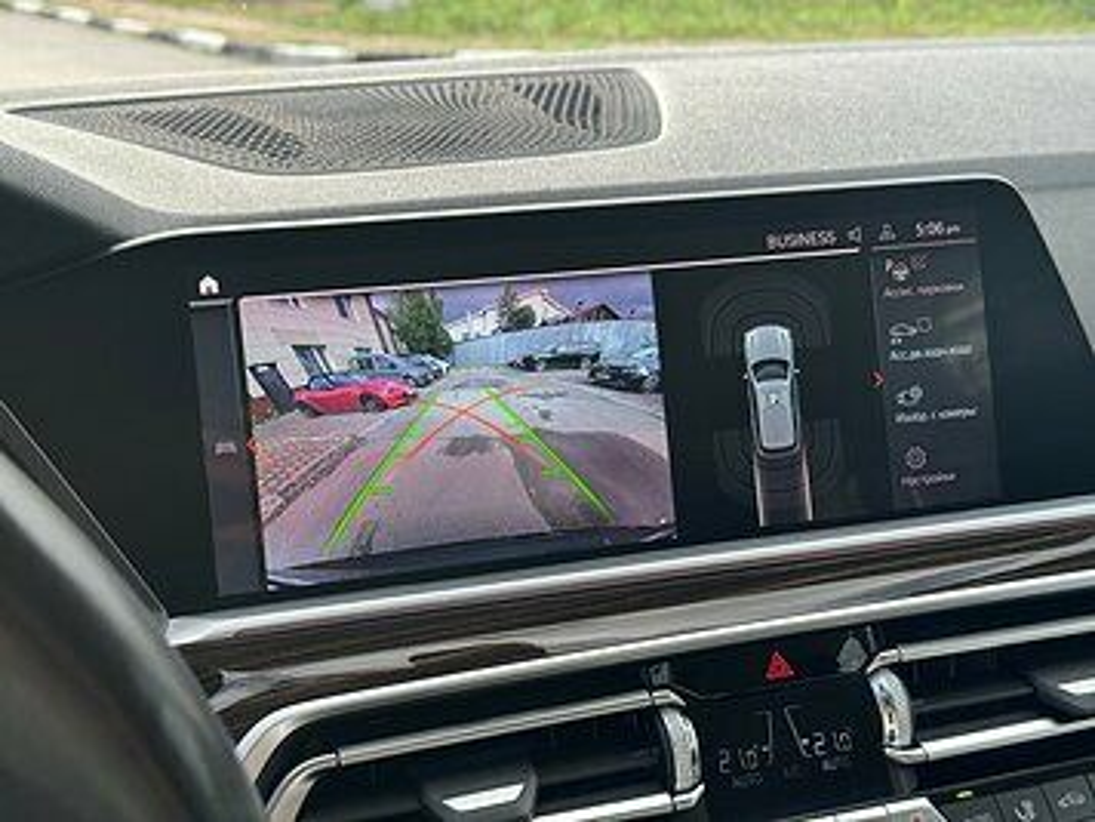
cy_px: 411
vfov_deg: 30.3
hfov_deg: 39.7
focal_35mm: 48
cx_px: 548
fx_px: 1518
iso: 50
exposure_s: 1/152
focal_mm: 6.76
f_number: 1.78
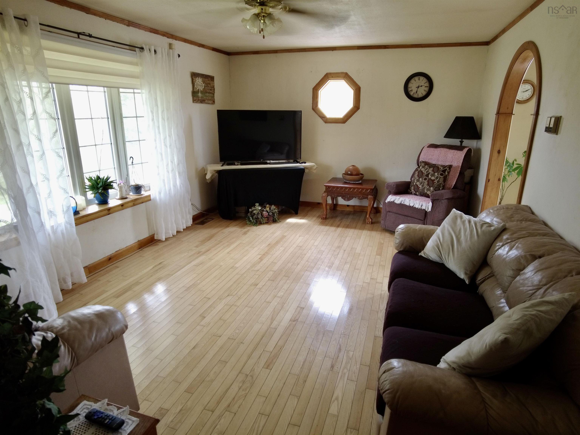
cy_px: 218
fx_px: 335
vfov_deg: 66.0
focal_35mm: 20
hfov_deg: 81.7
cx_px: 290
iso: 100
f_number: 1.8
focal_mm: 4.4
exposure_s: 1/15
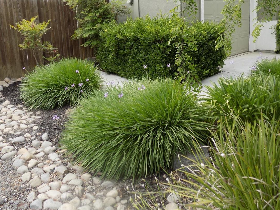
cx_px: 169
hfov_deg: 56.4
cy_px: 67
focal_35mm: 32
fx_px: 259
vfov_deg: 43.4
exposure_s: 1/250
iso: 80
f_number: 3.1
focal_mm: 4
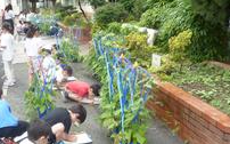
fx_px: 288
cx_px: 55
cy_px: 59
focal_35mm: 46
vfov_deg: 27.9
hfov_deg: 42.1
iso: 80
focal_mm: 4.1
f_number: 4
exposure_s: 1/125
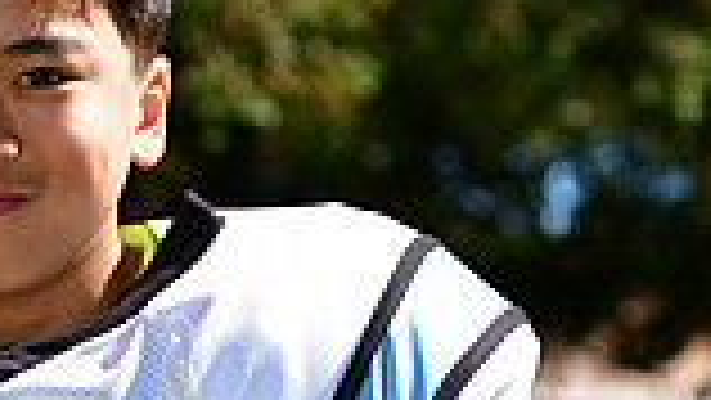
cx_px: 34
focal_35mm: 449
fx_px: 8468
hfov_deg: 4.8
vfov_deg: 2.7
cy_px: 782
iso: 400
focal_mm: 78
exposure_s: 1/2000
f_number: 4.5
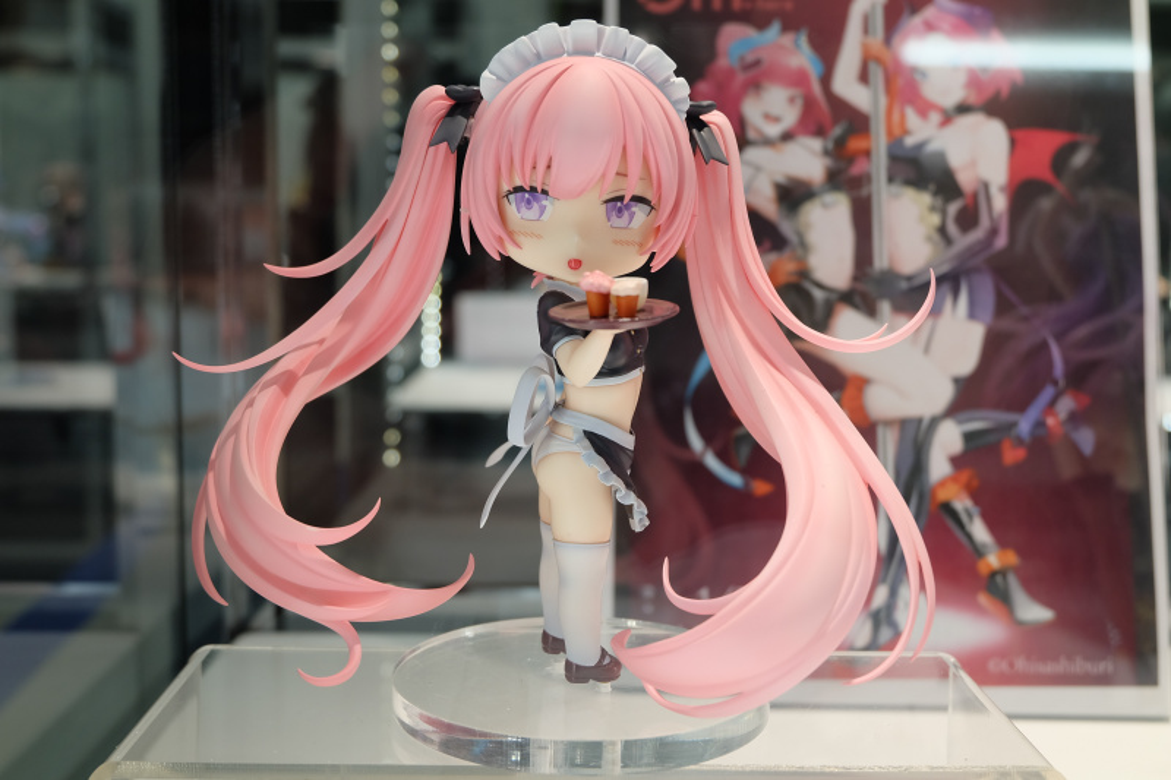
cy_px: 390
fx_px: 1236
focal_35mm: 38
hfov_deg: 50.7
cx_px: 586
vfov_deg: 35.0
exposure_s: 1/160
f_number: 5
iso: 400
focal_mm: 25.6
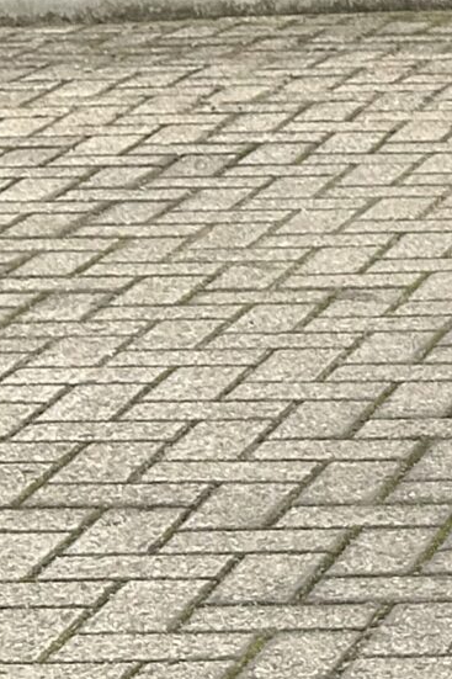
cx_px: 1439
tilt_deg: -3.3
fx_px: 4372
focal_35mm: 232
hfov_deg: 5.5
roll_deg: +0.3
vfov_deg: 8.7
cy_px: -303
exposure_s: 1/450
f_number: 1.78
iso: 64
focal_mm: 6.86
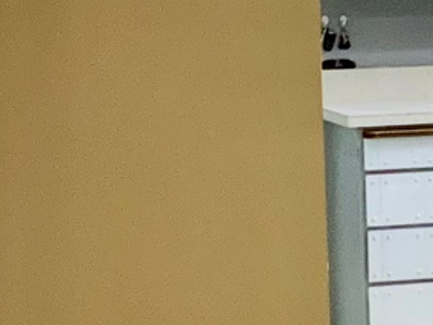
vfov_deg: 7.1
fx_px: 2614
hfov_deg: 9.2
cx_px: 651
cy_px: 198
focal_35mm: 209
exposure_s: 1/60
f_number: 1.8
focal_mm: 3
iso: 125
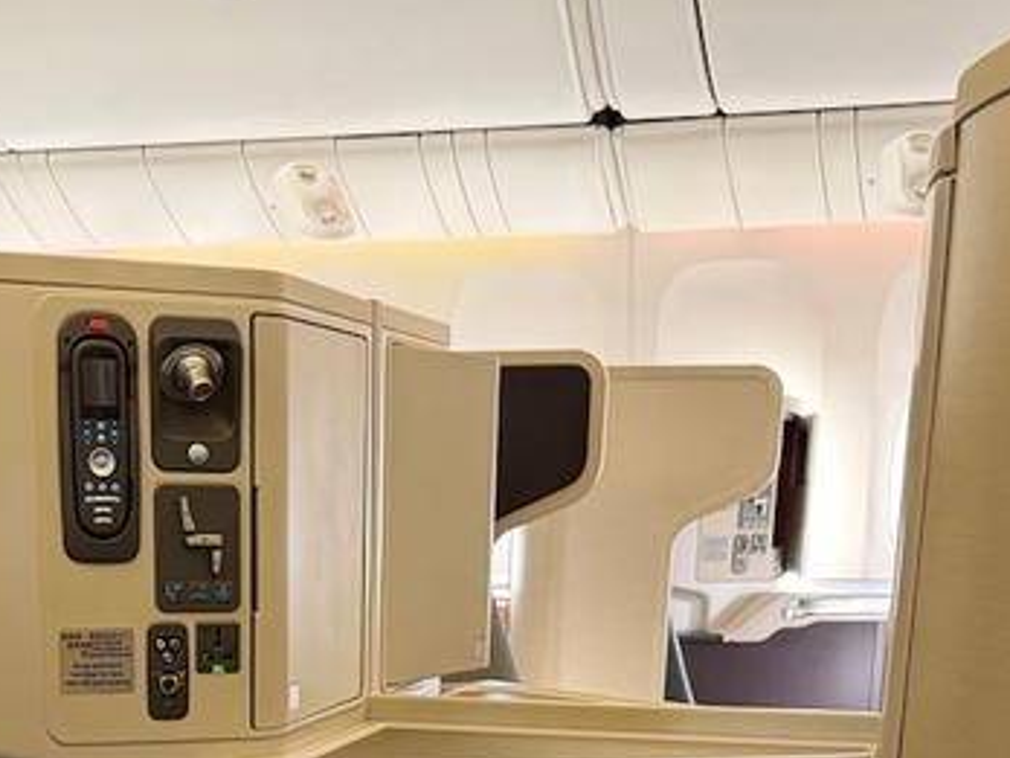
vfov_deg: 23.3
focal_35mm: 58
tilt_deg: -12.7
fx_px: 1692
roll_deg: +2.0
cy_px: 892
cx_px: 337
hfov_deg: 32.9
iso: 400
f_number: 1.78
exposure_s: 1/57
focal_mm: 6.76
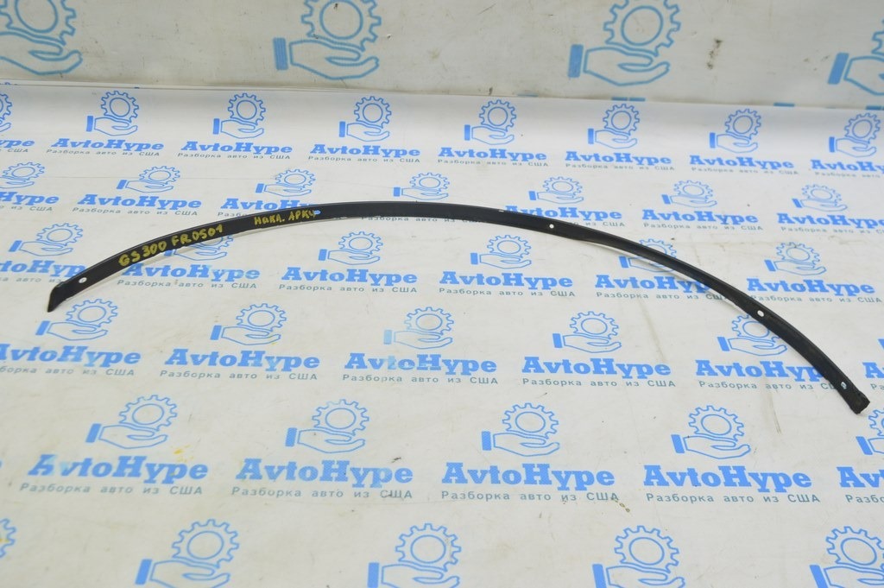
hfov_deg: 51.3
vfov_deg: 35.4
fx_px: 920
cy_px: 294
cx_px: 442
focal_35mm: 38
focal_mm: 25
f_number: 5.6
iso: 400
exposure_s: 1/20
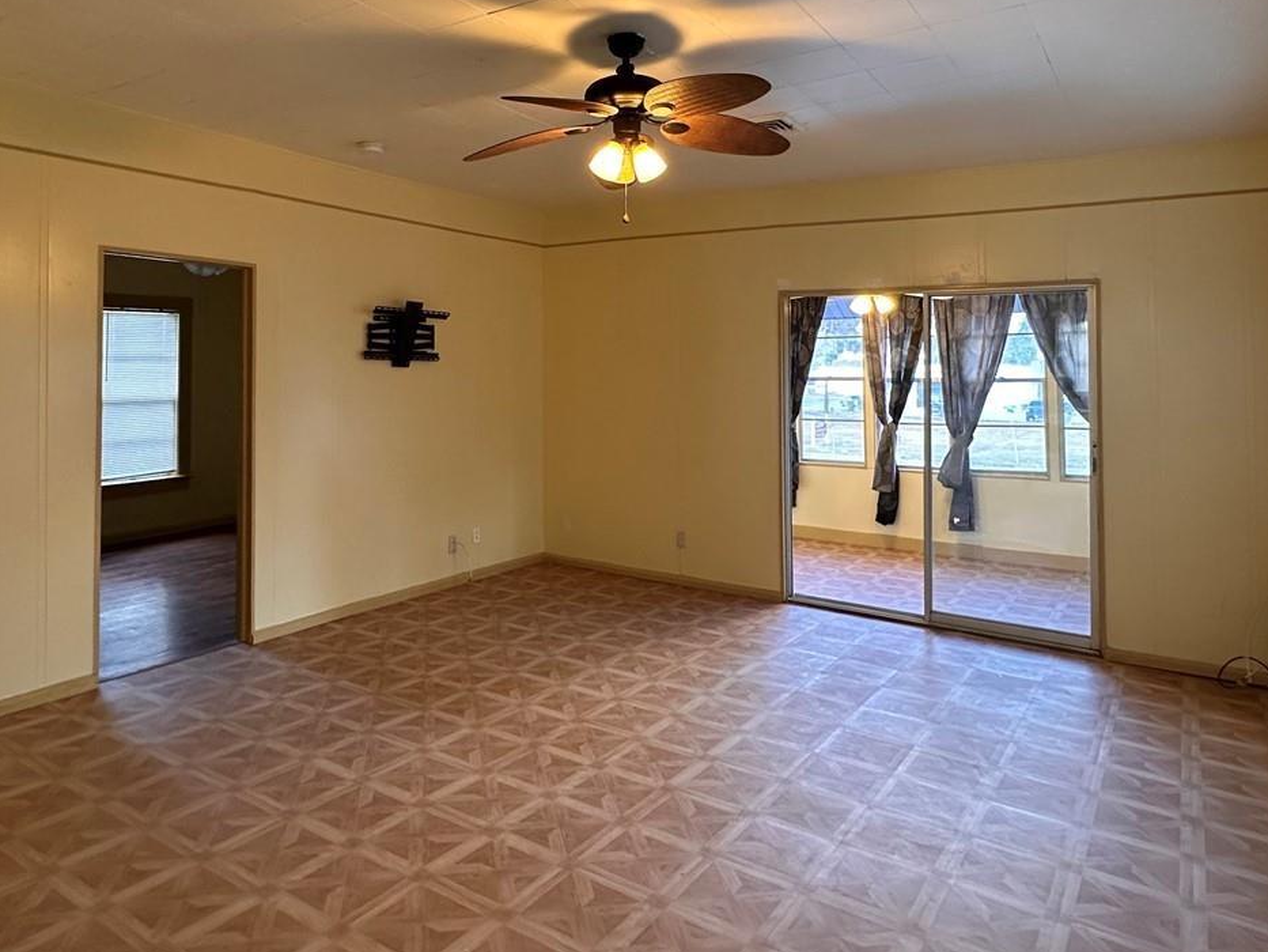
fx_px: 879
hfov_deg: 71.5
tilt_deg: +2.5
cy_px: 340
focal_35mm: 24
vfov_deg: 55.9
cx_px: 582
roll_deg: -0.3
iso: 250
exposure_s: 1/60
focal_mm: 2.22
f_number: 2.2
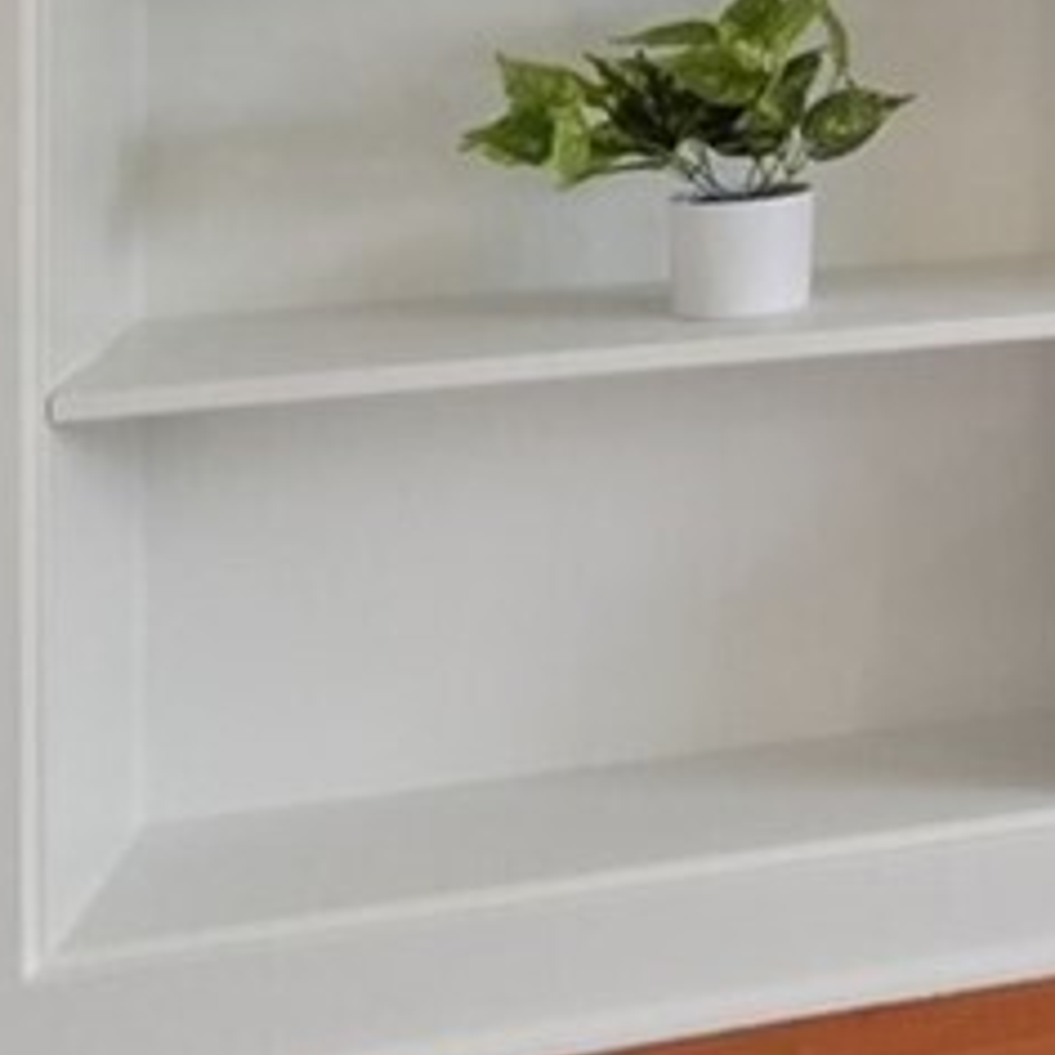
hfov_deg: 12.6
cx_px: 2794
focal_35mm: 92
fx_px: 3172
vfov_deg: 17.7
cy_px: -308
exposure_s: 1/13
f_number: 8
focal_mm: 16
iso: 1600
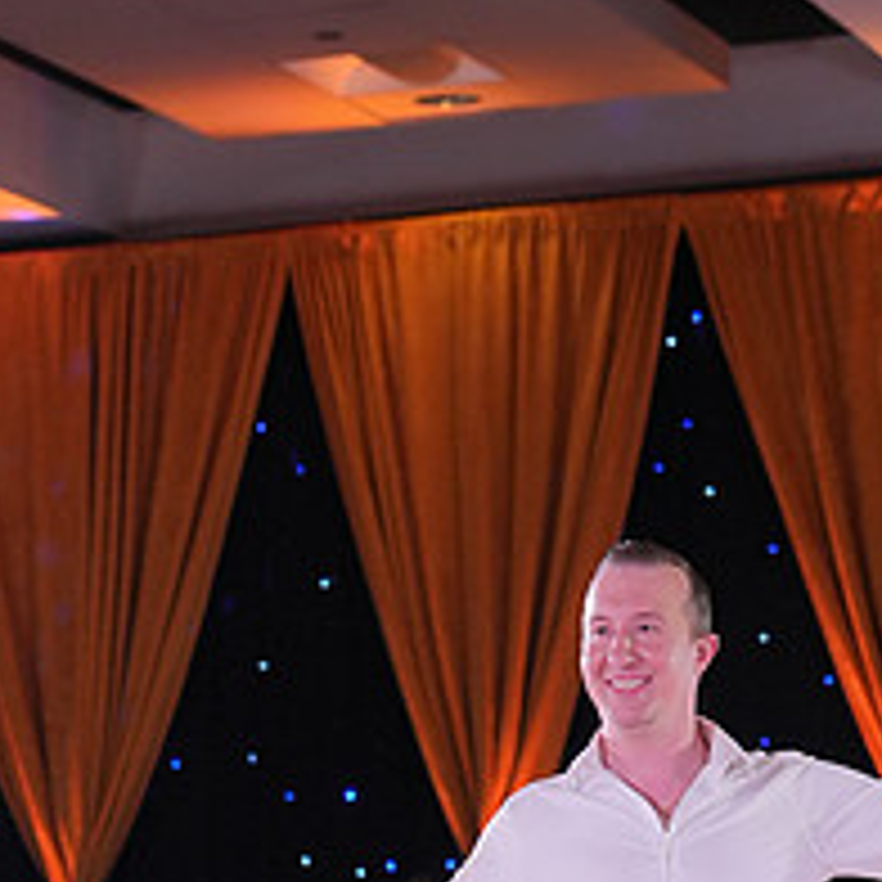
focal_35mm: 171
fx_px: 4929
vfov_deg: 10.0
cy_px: 1174
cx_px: 160
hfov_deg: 10.2
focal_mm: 68
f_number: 3.5
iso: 1600
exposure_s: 1/400
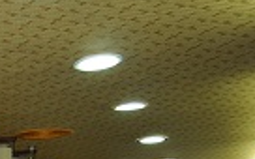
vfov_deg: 8.7
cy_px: 333
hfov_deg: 12.7
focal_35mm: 141
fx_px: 982
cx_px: -274
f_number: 3.8
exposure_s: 1/60
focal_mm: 21
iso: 400
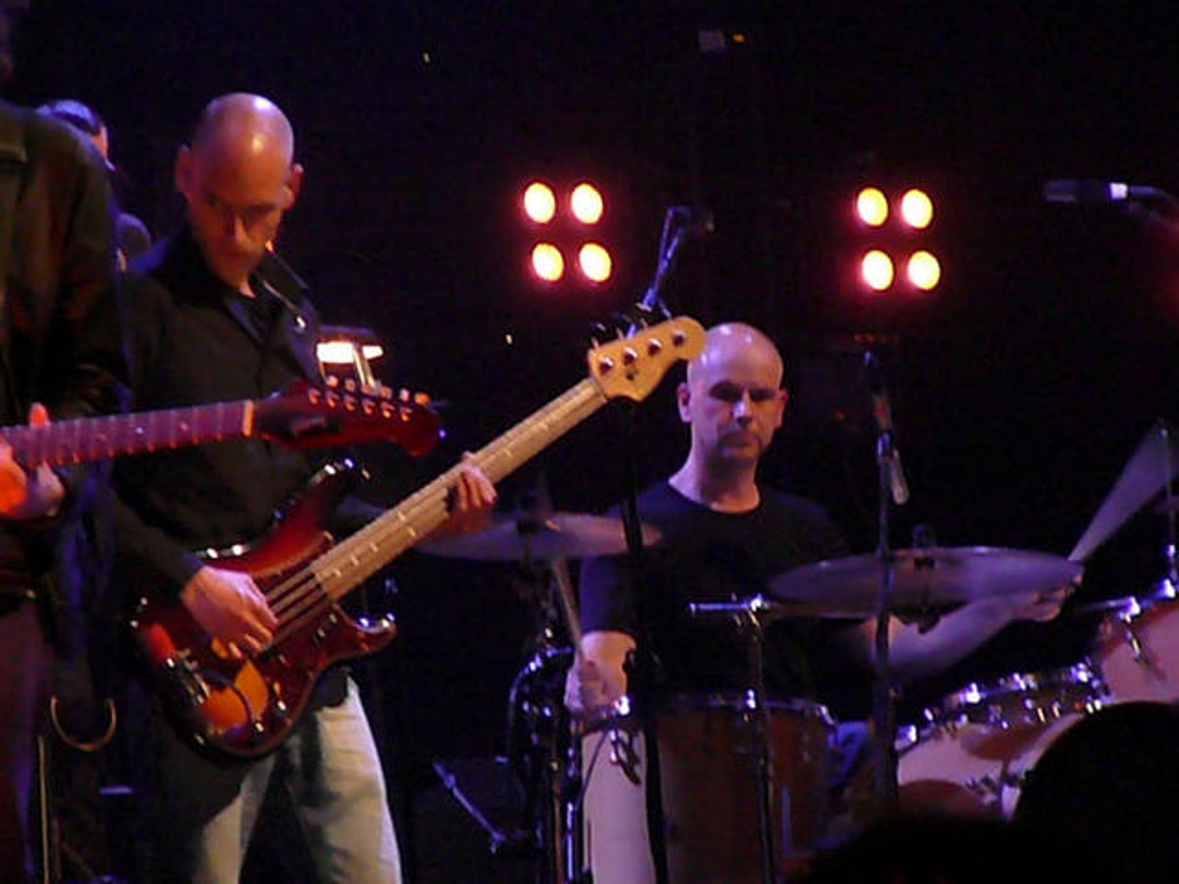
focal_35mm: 256
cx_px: 590
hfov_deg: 7.7
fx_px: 8719
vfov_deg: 5.8
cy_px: 442
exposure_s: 1/13
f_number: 4.1
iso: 1600
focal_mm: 38
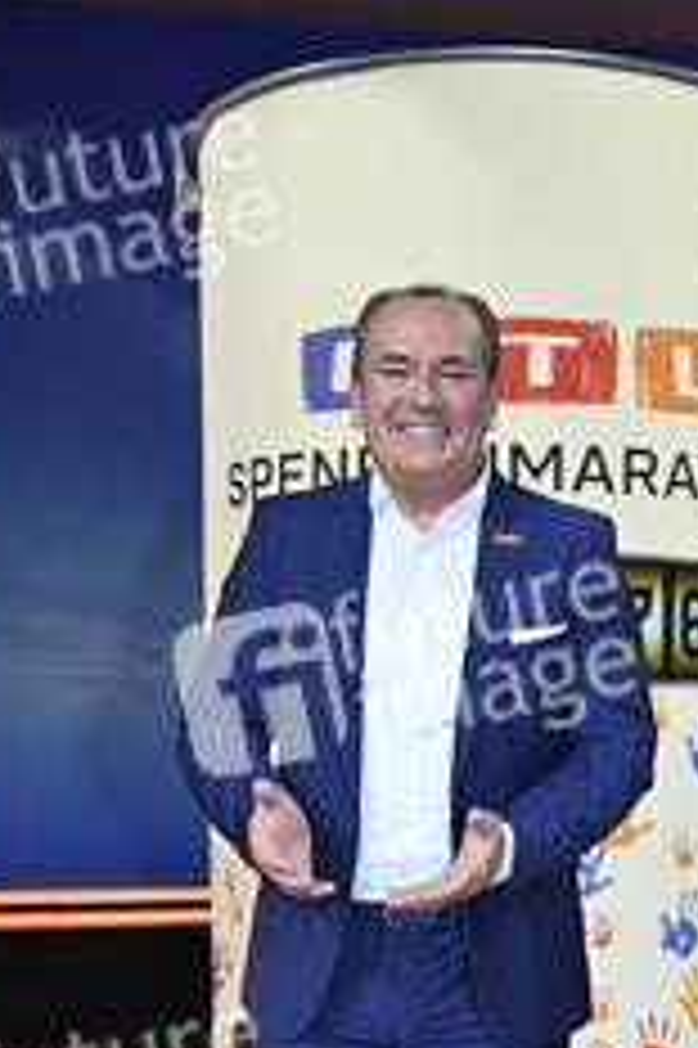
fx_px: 1398
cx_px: 536
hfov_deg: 27.6
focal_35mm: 48
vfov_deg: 38.9
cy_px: 895
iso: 1000
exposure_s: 1/200
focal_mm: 28
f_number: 4
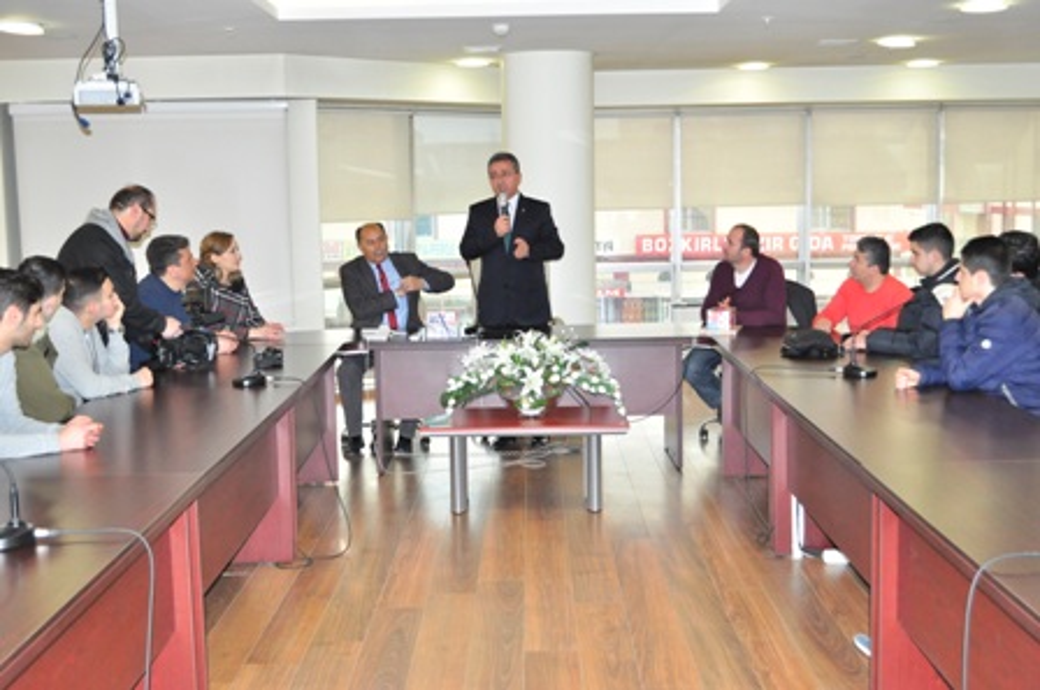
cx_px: 520
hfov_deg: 41.2
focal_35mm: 48
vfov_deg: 28.0
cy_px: 345
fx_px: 1384
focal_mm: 32
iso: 1600
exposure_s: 1/100
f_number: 4.8
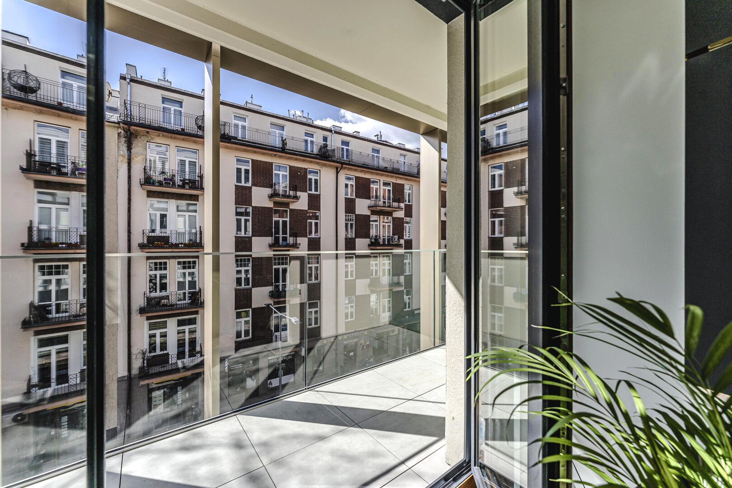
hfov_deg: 104.3
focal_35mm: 14
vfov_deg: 81.2
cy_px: 244
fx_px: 285
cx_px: 366
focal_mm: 14
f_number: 6.3
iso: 250
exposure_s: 1/1000
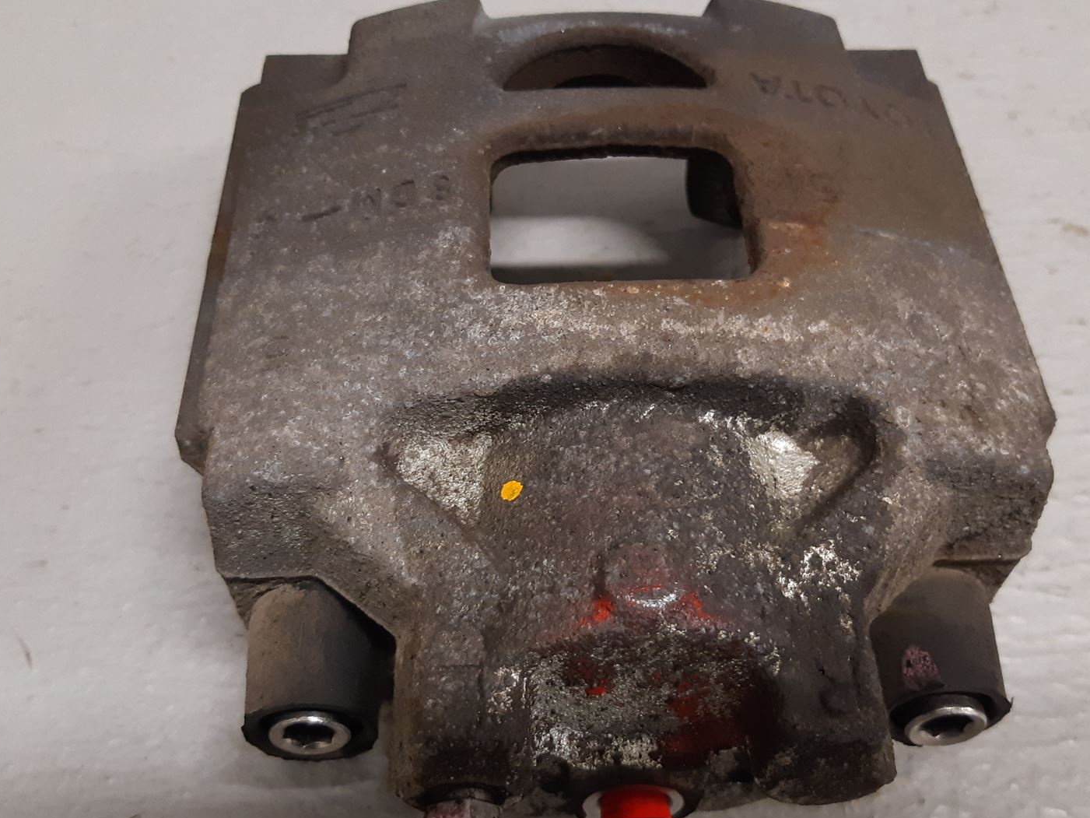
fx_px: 1197
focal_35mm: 38
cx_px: 561
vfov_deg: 37.7
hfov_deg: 49.0
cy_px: 423
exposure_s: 1/50
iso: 200
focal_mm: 3.93
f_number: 1.7
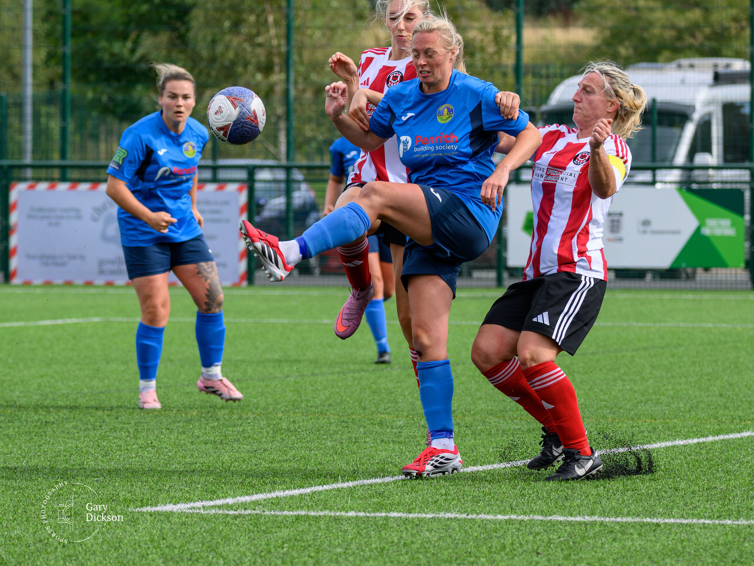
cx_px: 421
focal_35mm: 323
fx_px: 7036
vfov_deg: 4.6
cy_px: 235
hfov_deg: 6.1
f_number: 4.8
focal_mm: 155
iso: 640
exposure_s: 1/2000
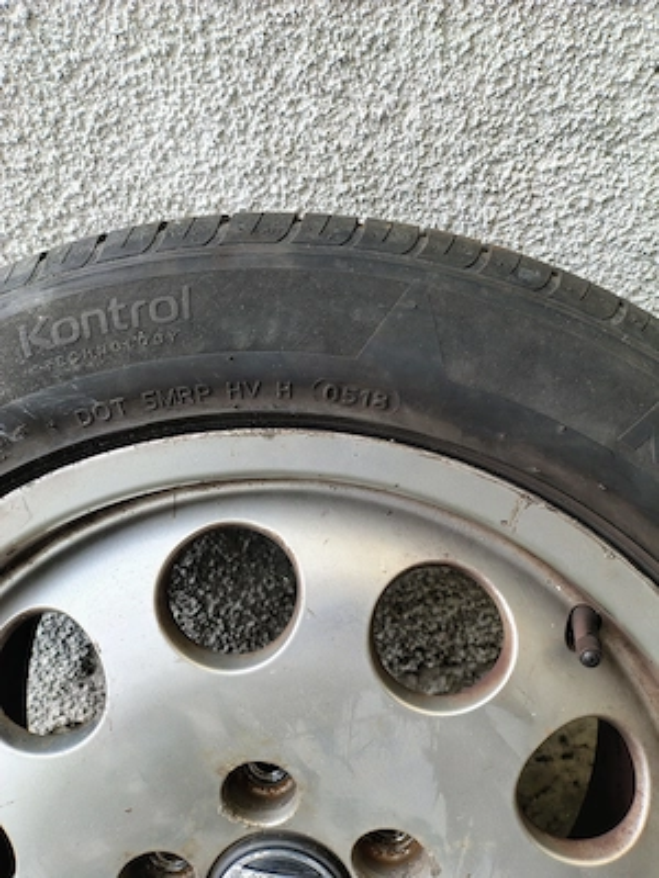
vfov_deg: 69.4
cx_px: 330
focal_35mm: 25
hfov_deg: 54.9
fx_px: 635
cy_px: 439
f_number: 1.7
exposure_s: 1/100
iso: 182
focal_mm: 4.71
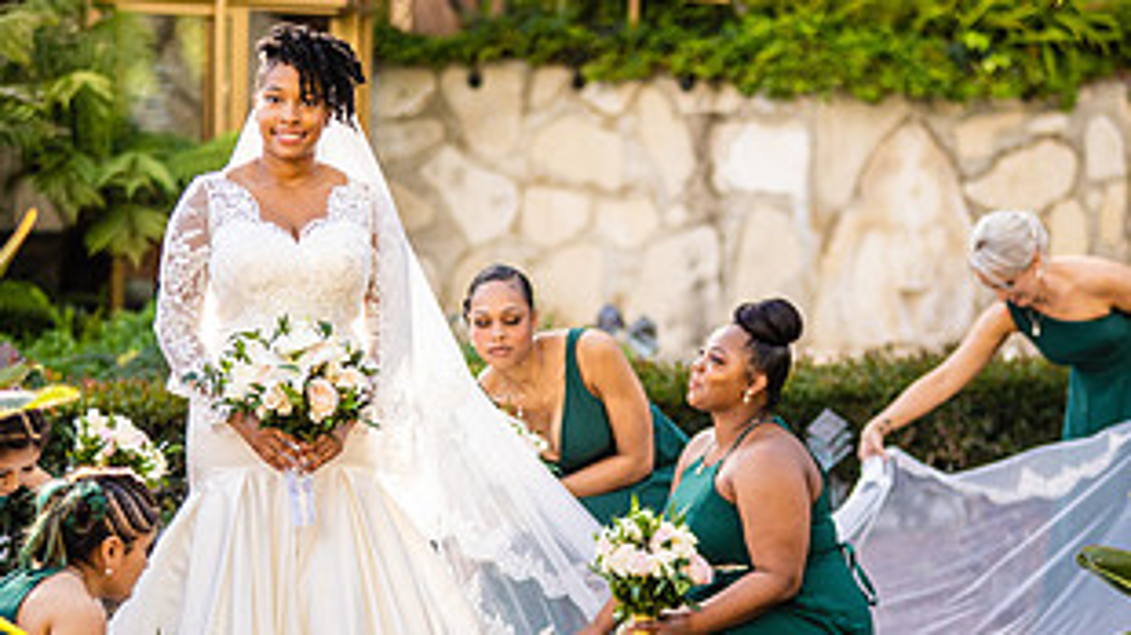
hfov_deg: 21.8
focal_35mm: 98
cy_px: 356
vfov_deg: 12.3
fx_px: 2937
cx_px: 591
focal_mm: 50
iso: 500
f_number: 1.4
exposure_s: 1/8000
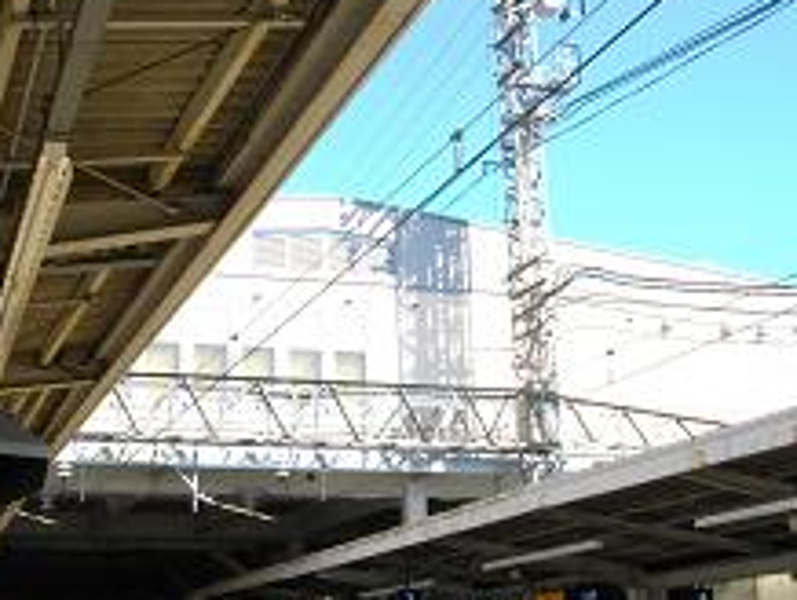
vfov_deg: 25.7
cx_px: 349
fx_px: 1314
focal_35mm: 57
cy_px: 362
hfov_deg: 33.7
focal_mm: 5.7
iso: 100
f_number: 5.5
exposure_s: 1/125
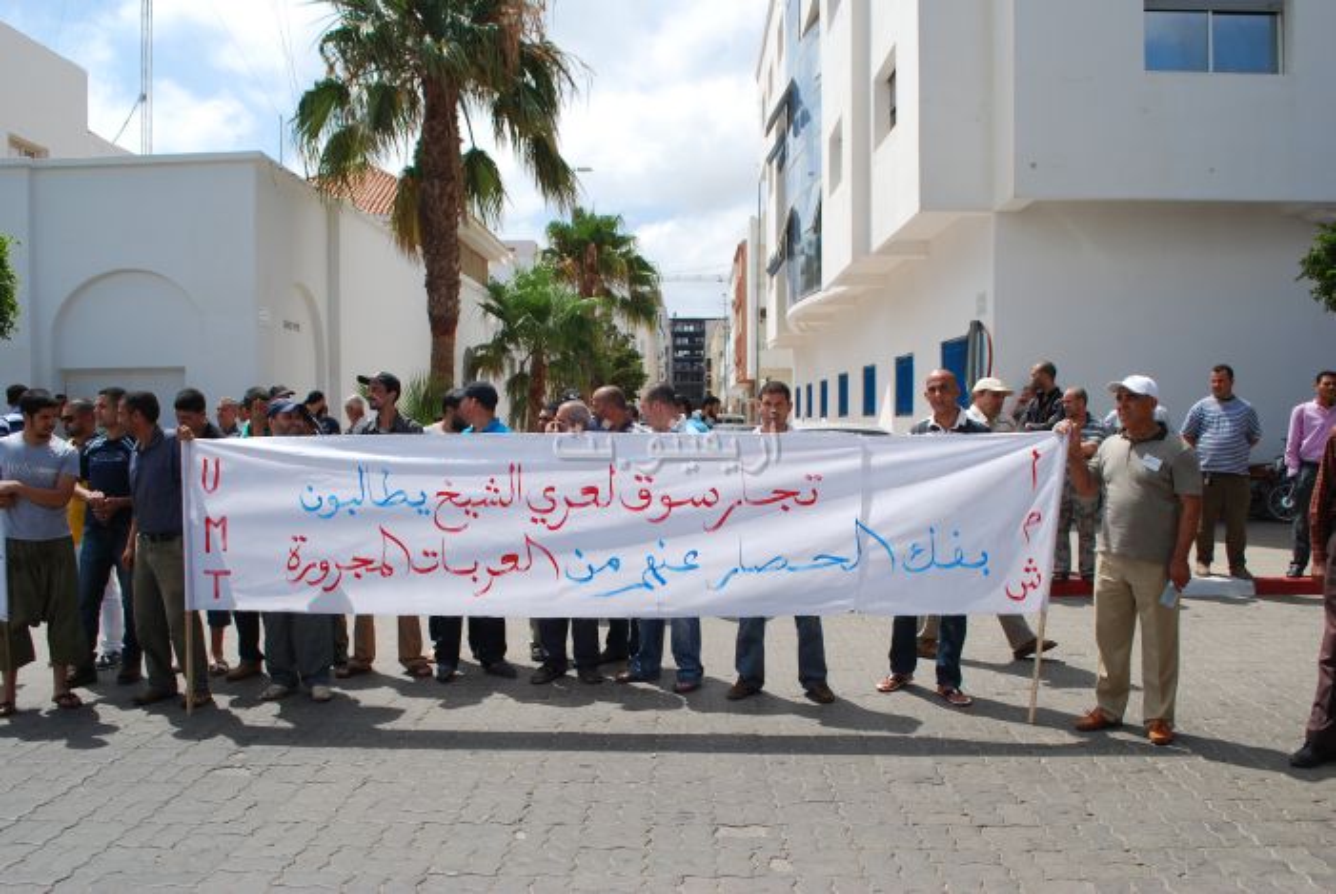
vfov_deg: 43.7
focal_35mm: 30
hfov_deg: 61.9
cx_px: 668
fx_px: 1114
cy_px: 447
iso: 100
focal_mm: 20
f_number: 9
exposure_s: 1/320
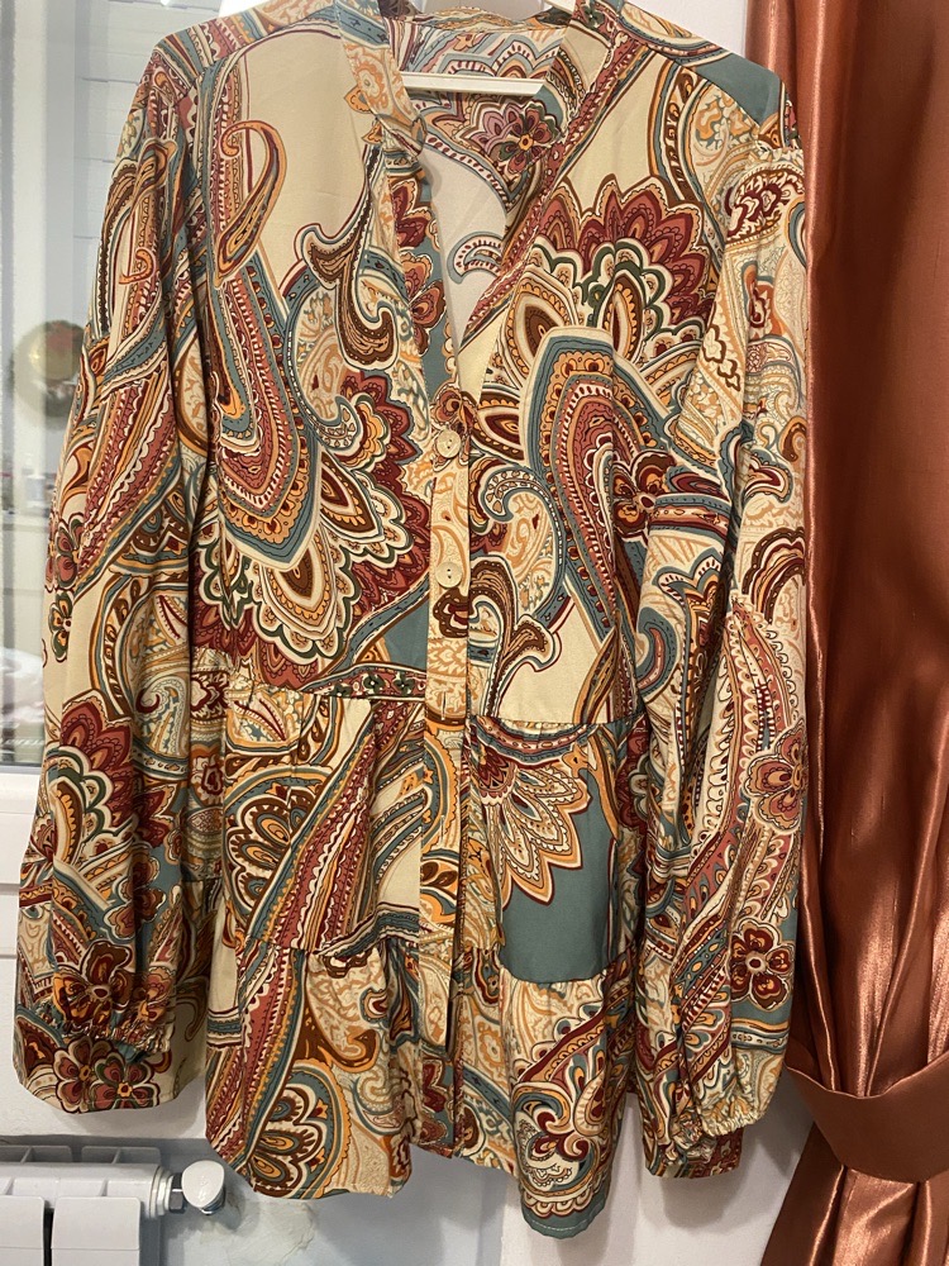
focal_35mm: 26
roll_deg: -4.0
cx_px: 474
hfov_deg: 53.1
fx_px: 950
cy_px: 633
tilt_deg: -7.5
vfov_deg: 67.3
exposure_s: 1/33
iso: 500
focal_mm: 4.25
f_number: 1.8
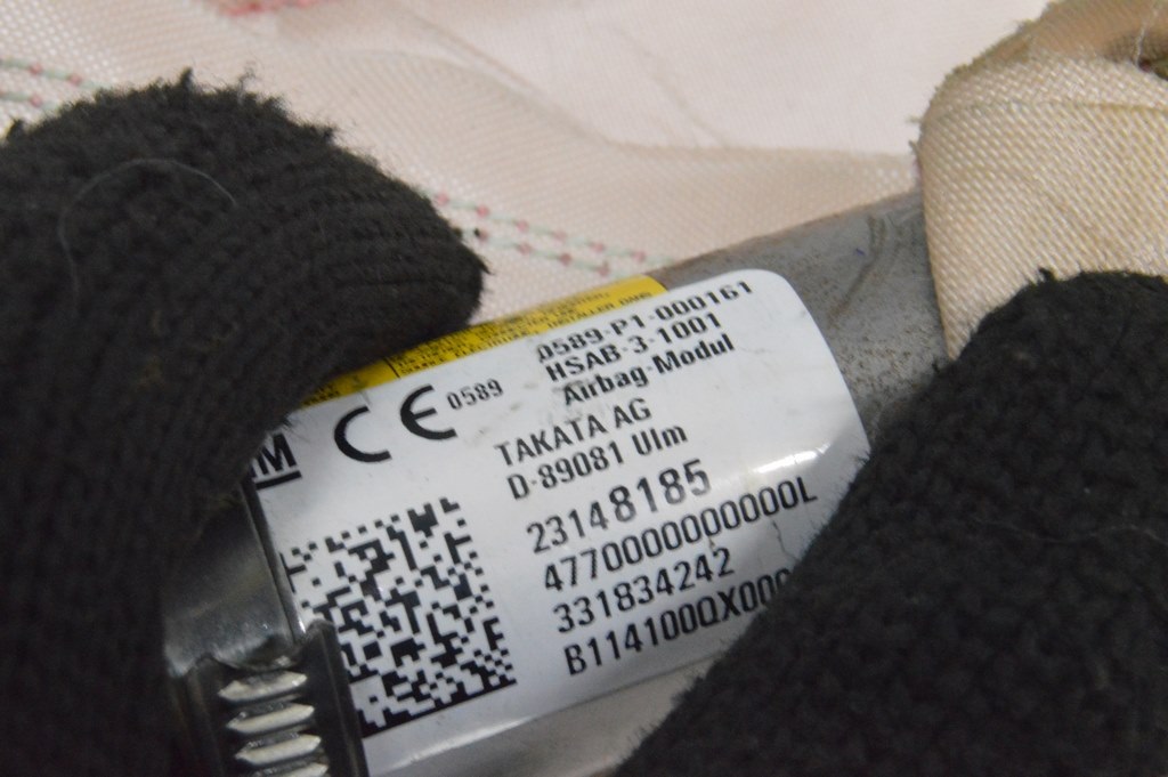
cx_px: 584
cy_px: 388
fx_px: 2674
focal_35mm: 82
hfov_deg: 24.6
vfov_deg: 16.5
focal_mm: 55
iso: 6400
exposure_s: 1/20
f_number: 20
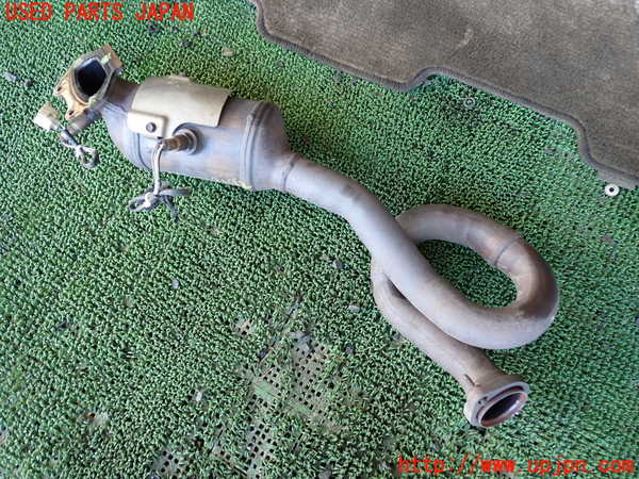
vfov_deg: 46.8
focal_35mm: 30
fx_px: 554
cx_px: 320
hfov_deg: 60.0
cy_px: 240
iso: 200
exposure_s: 1/40
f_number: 2.3
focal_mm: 5.4
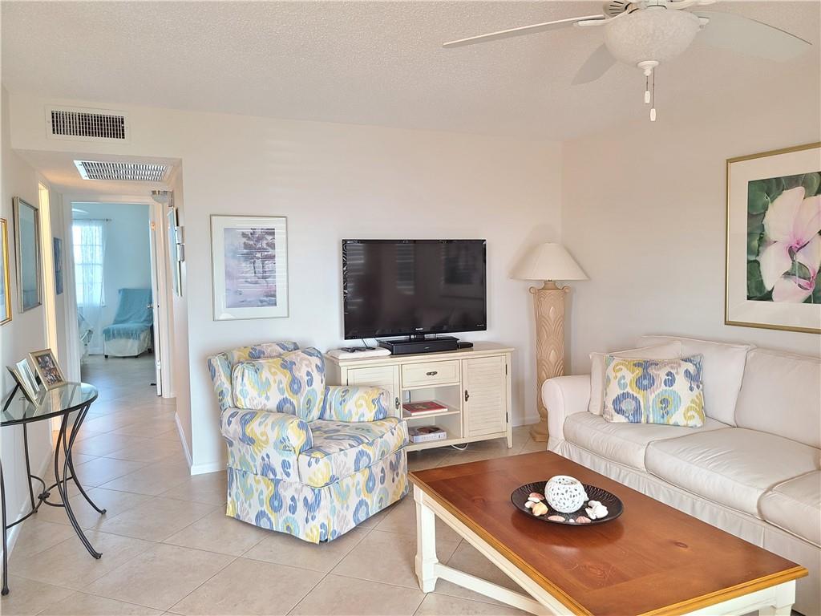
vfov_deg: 53.1
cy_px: 308
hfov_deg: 67.3
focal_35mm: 26
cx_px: 410
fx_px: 617
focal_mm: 5.4
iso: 200
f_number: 1.8
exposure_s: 1/39
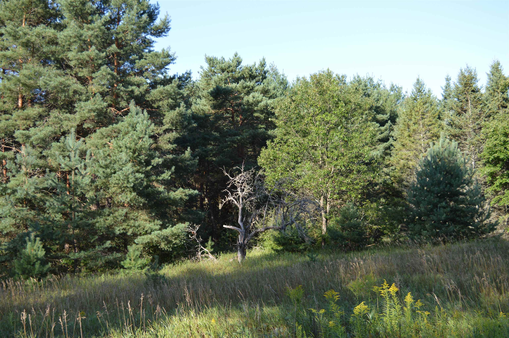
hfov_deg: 45.0
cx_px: 254
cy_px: 169
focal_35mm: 44
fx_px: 614
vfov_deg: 30.8
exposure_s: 1/200
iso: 100
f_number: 5.6
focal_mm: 29
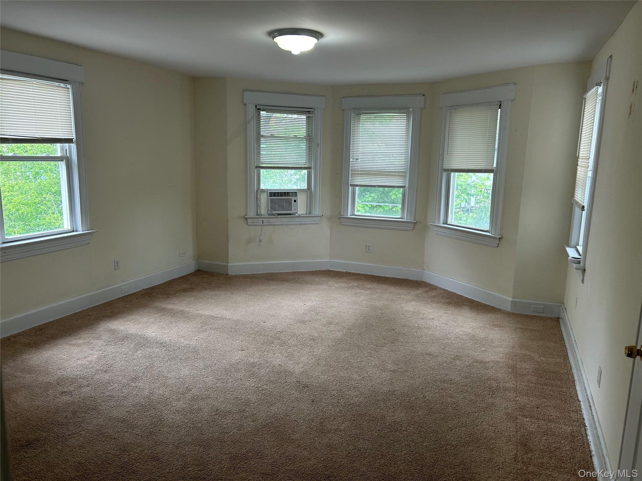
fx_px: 482
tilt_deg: -10.9
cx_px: 321
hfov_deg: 67.3
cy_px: 240
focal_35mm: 26
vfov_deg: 53.1
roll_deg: -0.6
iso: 64
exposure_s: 1/120
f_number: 1.5
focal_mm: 5.7
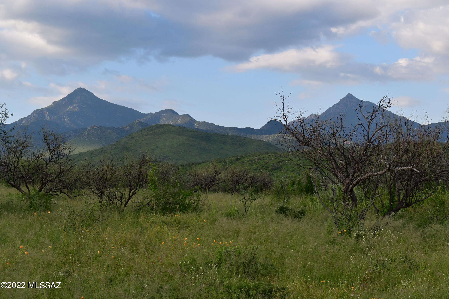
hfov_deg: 24.8
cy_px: 150
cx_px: 224
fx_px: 1023
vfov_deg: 16.7
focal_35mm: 82
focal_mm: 55
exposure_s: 1/500
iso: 800
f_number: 11
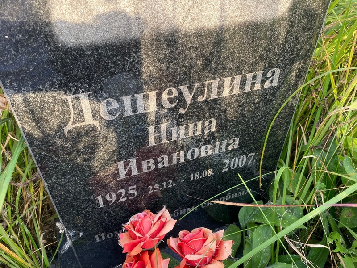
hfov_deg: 67.3
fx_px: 268
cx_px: 178
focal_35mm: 26
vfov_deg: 53.1
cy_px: 134
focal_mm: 4.25
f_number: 1.8
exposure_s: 1/121
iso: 80
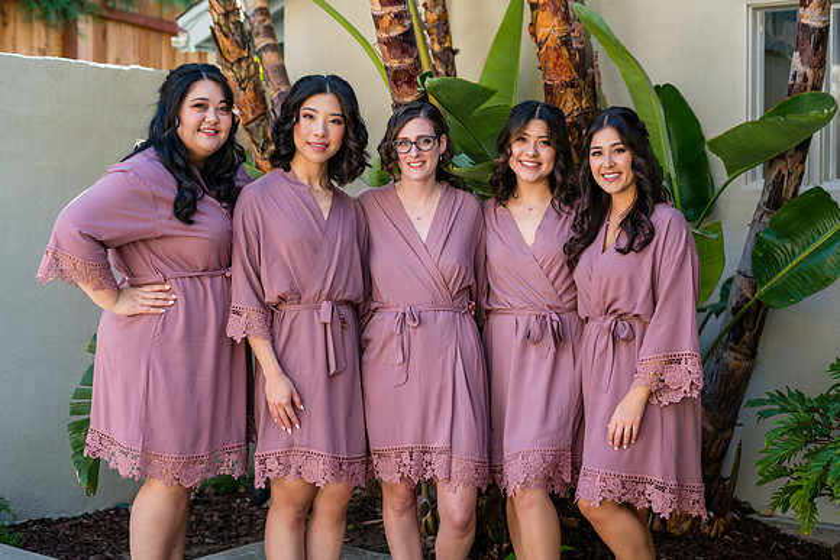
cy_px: 280
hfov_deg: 37.1
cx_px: 450
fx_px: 1251
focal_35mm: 54
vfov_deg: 25.3
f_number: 2.8
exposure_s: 1/640
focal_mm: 50
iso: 200
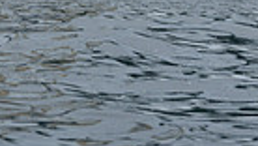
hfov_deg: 6.5
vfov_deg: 3.6
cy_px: -352
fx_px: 2260
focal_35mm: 330
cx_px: 14
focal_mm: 75
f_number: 8
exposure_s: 1/800
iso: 250
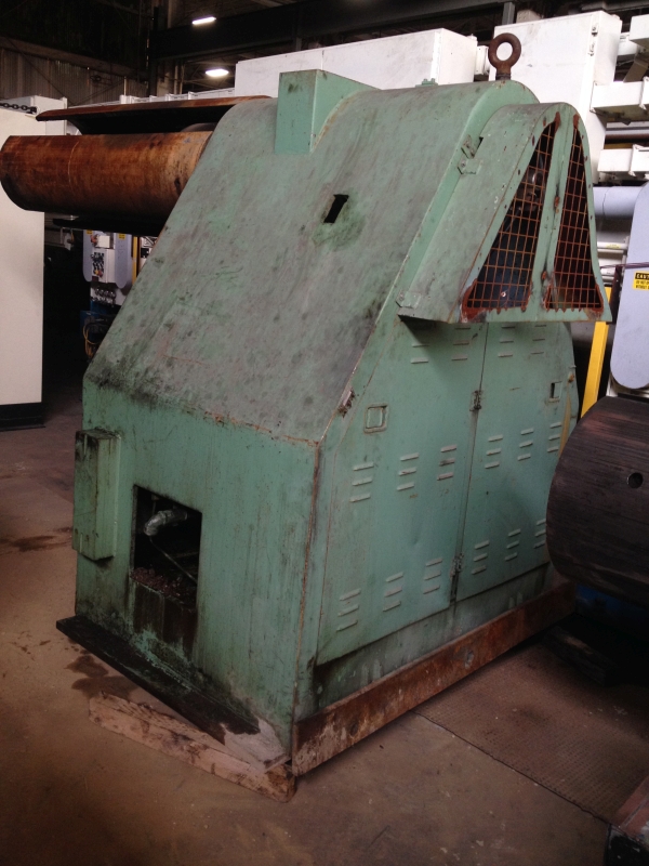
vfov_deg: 52.6
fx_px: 875
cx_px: 324
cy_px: 433
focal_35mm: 35
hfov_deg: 40.7
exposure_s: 1/20
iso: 100
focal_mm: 4.28
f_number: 2.4
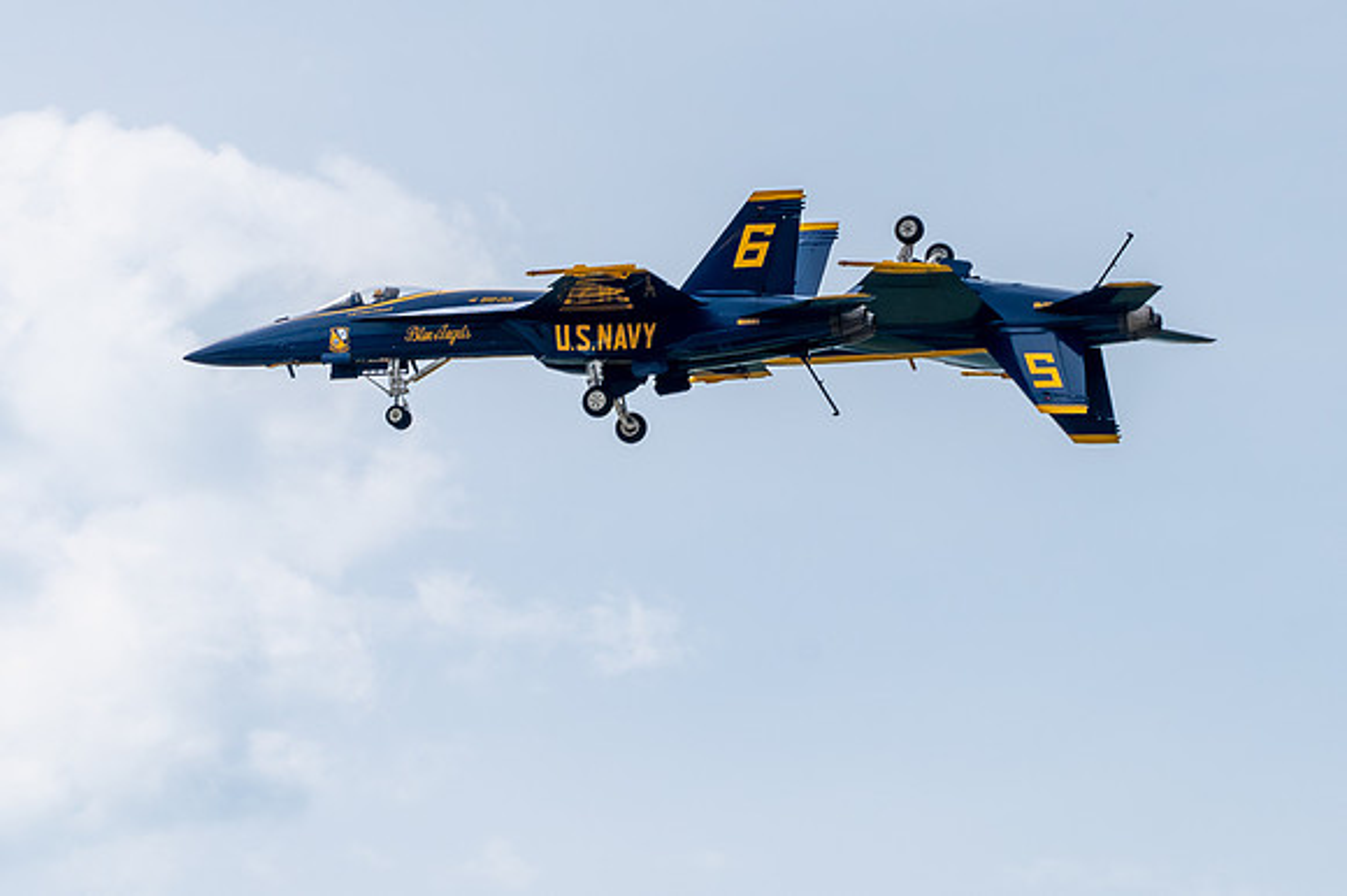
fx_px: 14166
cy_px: 390
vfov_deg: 3.6
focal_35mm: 379
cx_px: 1138
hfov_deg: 5.4
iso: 250
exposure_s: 1/2500
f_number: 9
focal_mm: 175
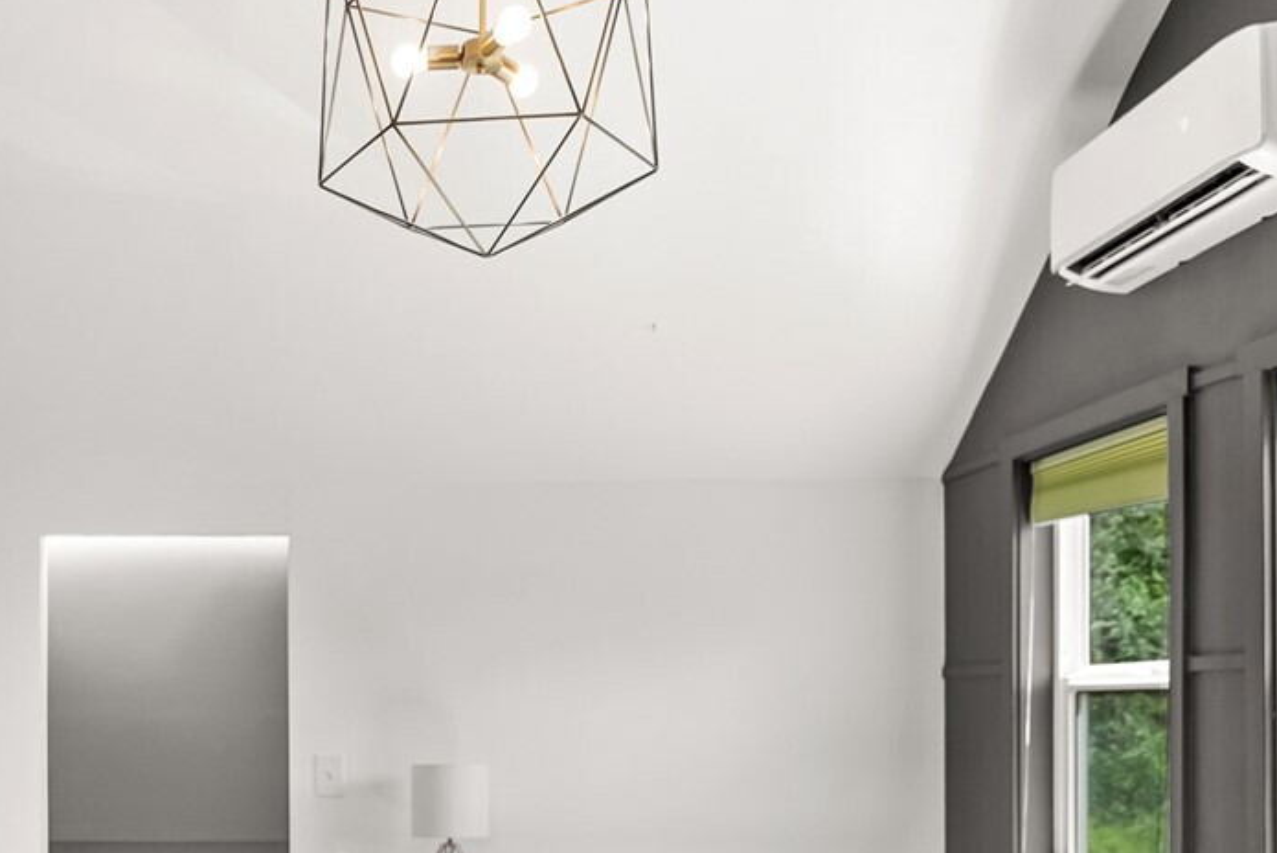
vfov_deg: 32.5
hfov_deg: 47.0
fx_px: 1410
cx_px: 328
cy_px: 706
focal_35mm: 40
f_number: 2.8
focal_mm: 16.3
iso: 400
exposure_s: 1/125
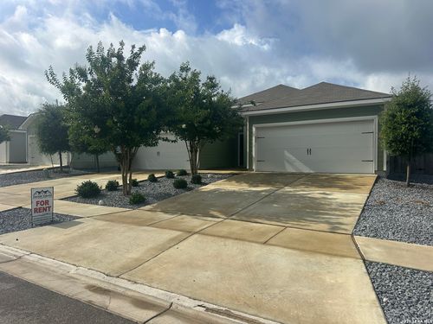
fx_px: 300
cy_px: 162
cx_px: 216
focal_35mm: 24
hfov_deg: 71.6
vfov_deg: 56.8
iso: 80
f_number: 1.78
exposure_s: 1/8929
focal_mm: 6.86
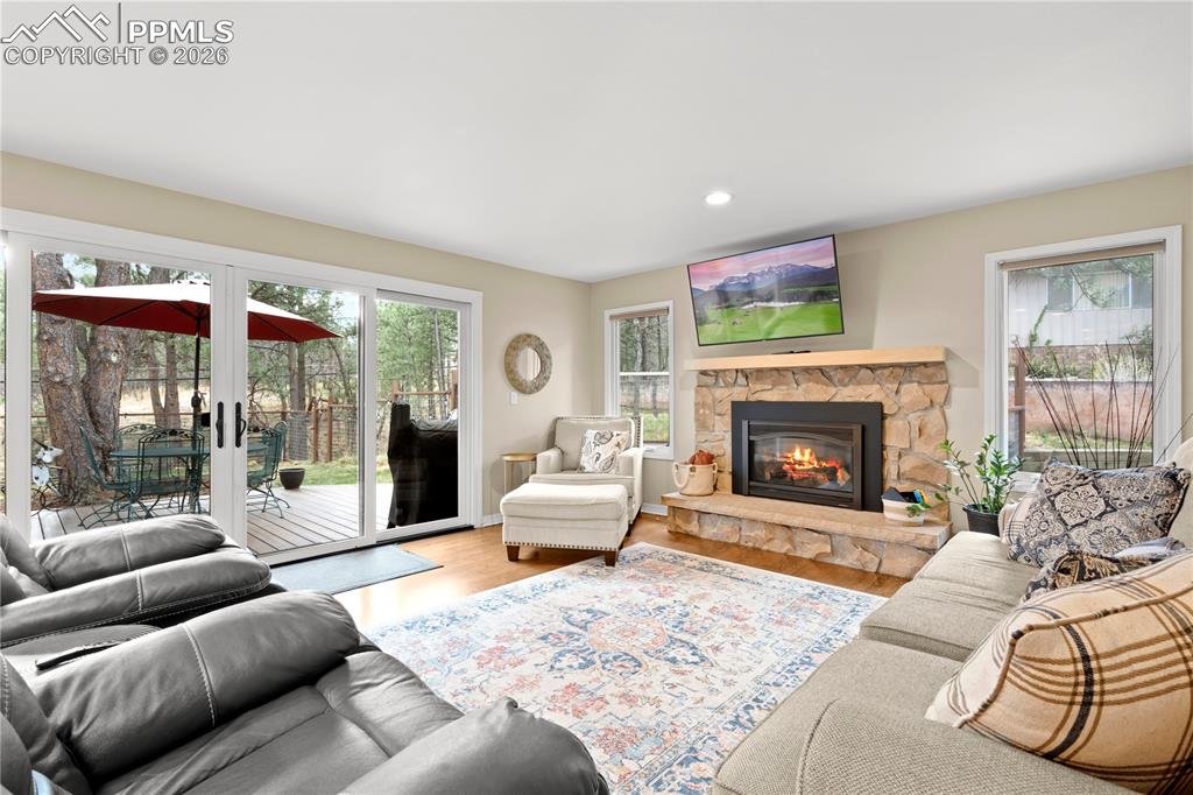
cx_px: 596
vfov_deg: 73.7
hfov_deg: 96.8
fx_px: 530
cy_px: 398
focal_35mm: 16
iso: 100
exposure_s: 5
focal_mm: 16
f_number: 11
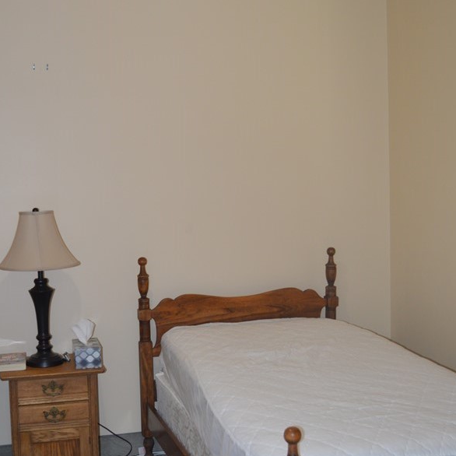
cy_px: 260
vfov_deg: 32.7
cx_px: 192
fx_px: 775
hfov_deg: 32.7
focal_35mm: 52
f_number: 4
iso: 450
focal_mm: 22
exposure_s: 1/60
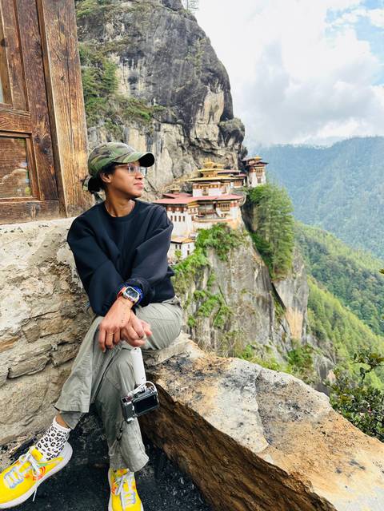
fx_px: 355
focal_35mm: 24
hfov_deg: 56.8
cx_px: 192
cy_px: 256
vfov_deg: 71.6
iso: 80
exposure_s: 1/574
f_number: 1.78
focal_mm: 6.86
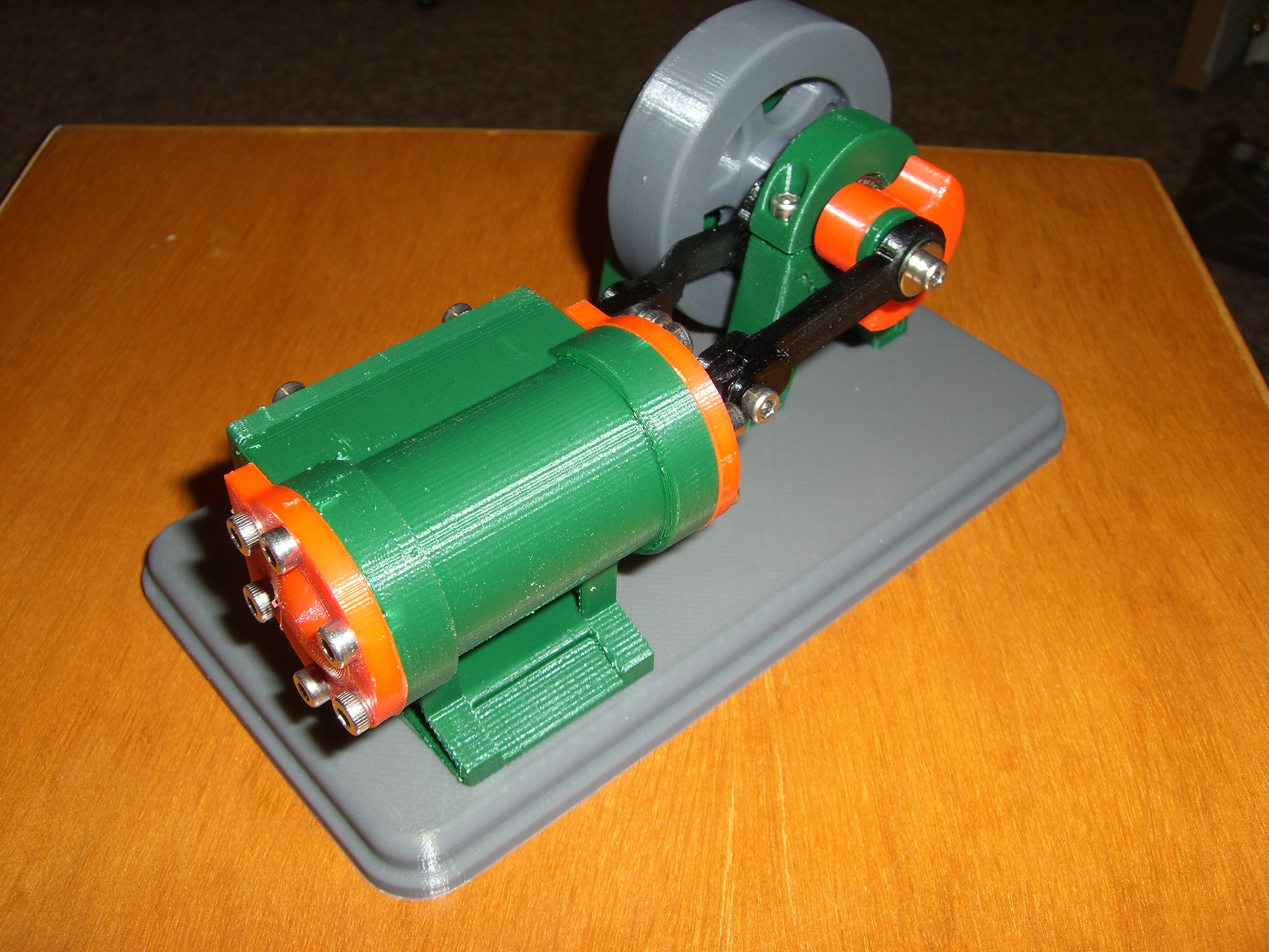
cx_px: 634
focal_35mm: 38
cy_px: 476
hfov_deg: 49.0
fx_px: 1393
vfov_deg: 37.7
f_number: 4.3
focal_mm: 6.2
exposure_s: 1/60
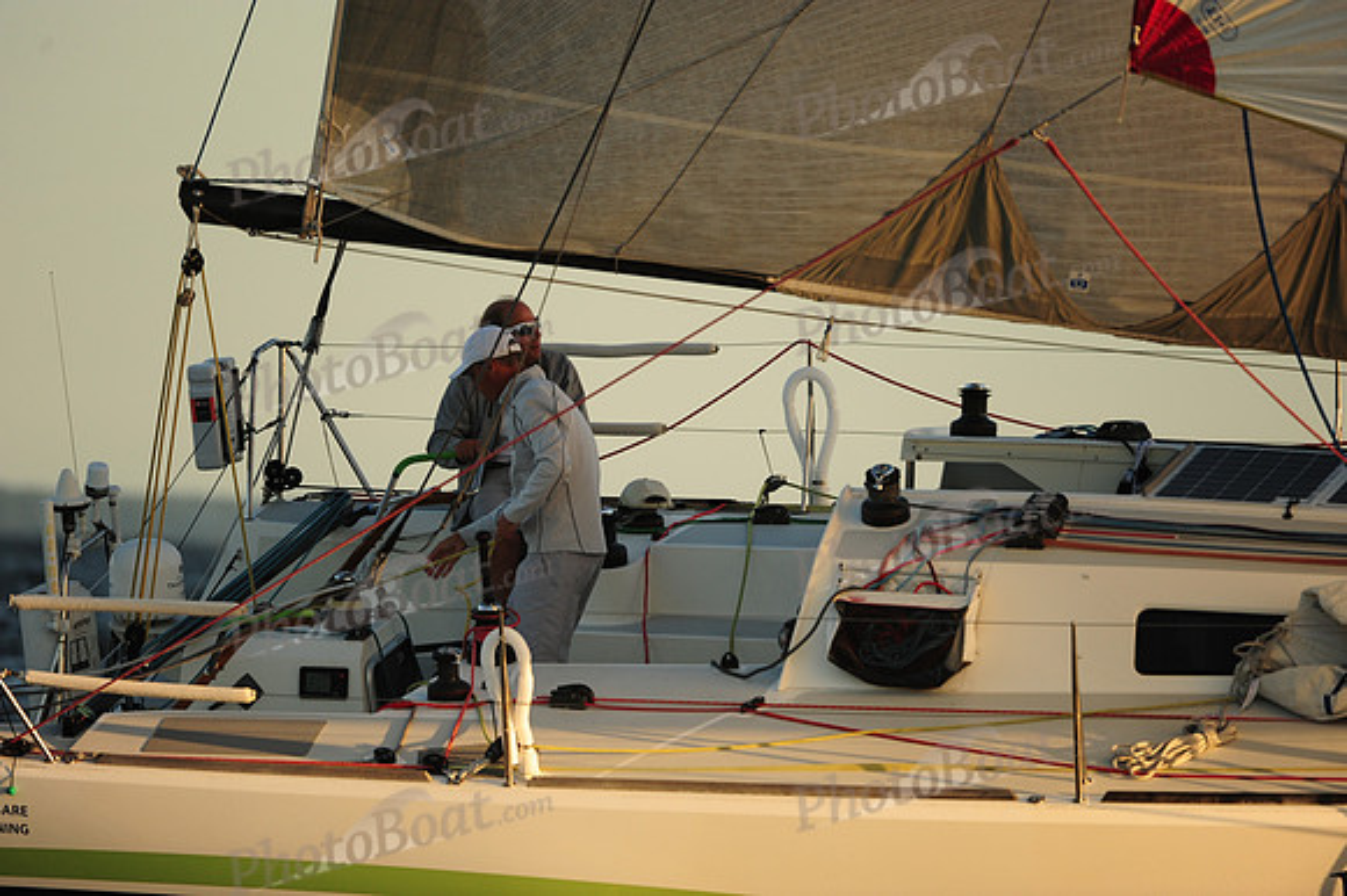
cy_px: 448
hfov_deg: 5.2
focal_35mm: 400
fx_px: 14958
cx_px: 674
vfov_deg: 3.4
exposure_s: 1/1600
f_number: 4
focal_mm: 400
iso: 640
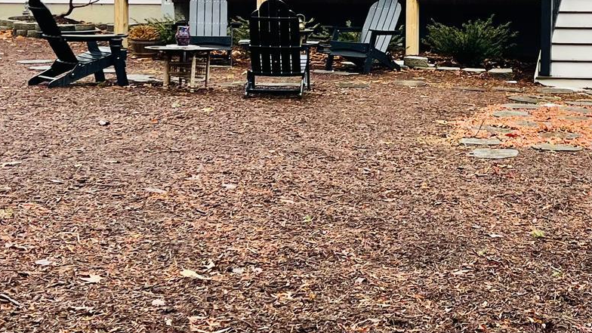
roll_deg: -0.1
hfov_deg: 28.0
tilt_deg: -3.1
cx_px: 475
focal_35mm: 74
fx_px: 1162
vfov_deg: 16.1
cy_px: 35
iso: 125
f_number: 1.6
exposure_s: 1/121
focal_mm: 5.1
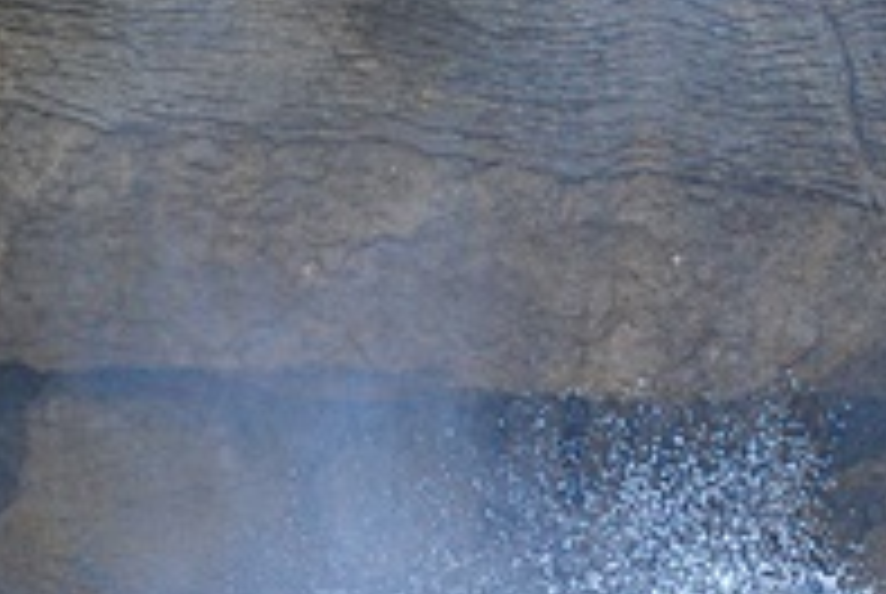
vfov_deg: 9.4
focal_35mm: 146
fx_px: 3599
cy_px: 464
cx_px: 562
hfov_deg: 14.0
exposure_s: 1/200
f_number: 5.6
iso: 400
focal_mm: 24
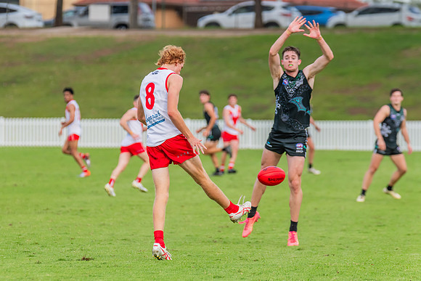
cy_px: 131
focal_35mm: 351
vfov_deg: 3.9
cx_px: 180
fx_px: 4102
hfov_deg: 5.9
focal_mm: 290
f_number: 5.6
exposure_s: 1/1600
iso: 800
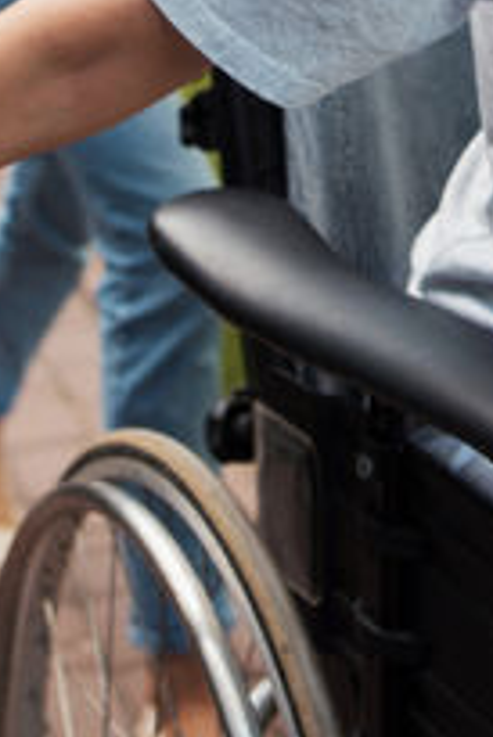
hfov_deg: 13.5
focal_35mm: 99
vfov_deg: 18.9
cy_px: -257
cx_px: 574
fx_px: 2030
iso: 100
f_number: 2
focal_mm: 24
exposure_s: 1/250
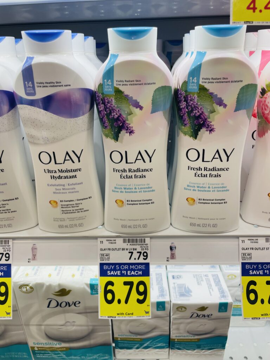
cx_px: 135
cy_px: 180
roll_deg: +3.0
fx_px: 270
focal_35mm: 26
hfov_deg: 53.1
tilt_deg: -26.3
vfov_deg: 67.3
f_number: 1.6
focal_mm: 4.2
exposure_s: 1/120
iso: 32
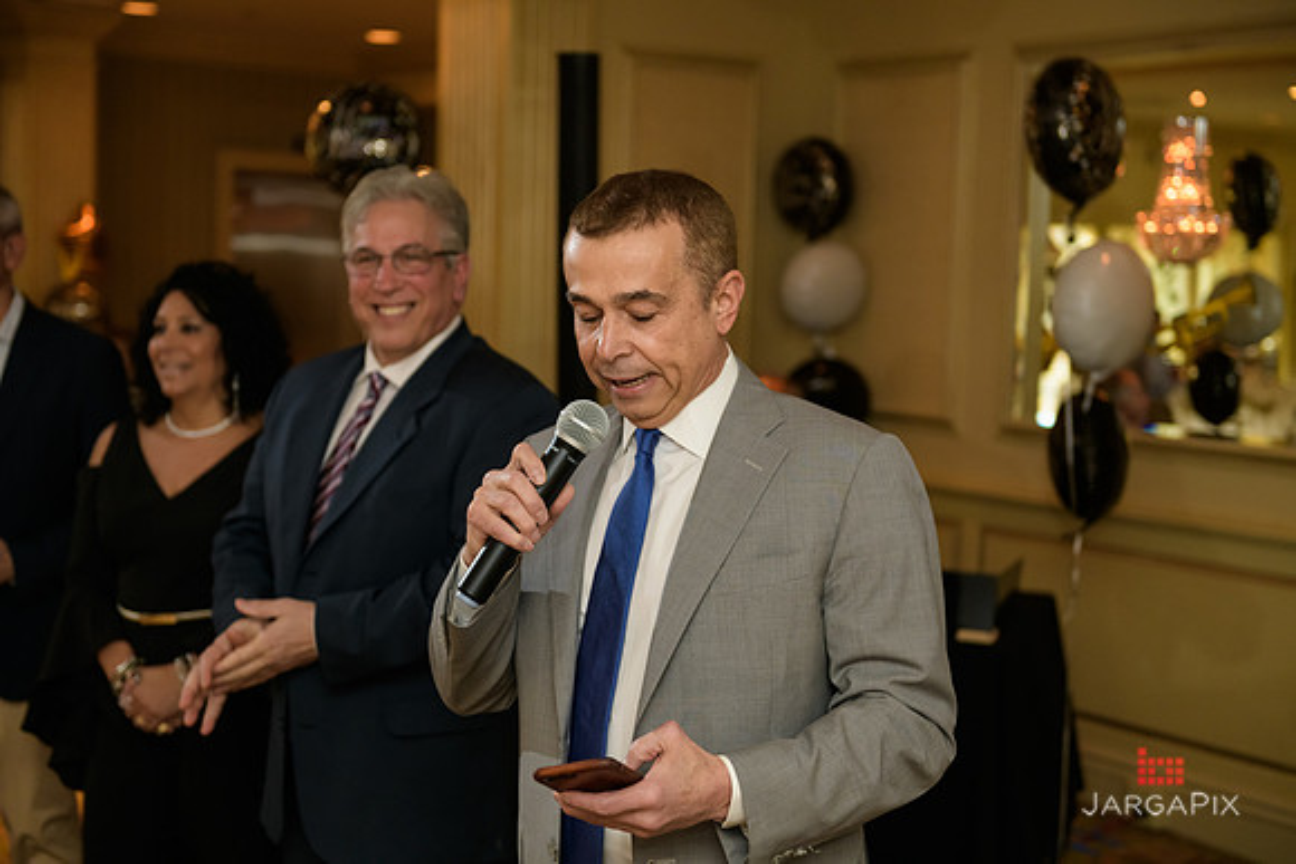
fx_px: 2016
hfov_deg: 35.6
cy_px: 432
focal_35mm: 56
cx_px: 648
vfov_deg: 24.2
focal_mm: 56
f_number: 3.2
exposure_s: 1/125
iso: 1000
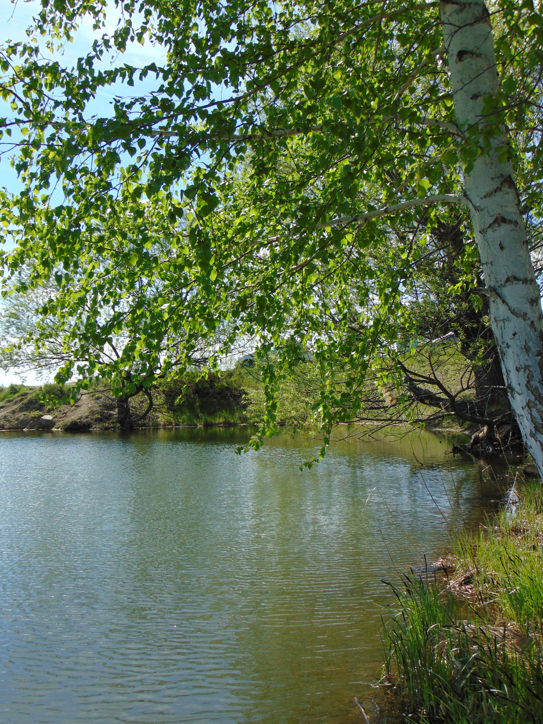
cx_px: 272
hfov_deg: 40.7
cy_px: 362
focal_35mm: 35
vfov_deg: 52.6
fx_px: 732
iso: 80
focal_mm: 6.3
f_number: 3.2
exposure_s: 1/800
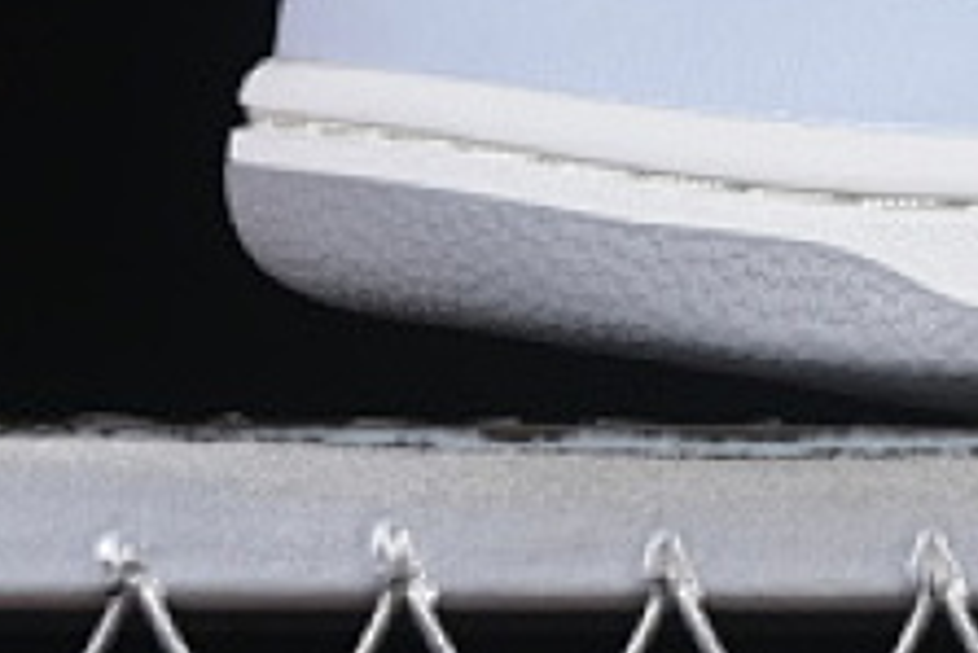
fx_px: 9868
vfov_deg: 3.8
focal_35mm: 363
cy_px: -543
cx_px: 1947
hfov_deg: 5.6
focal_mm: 50
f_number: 8
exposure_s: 1/80
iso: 160
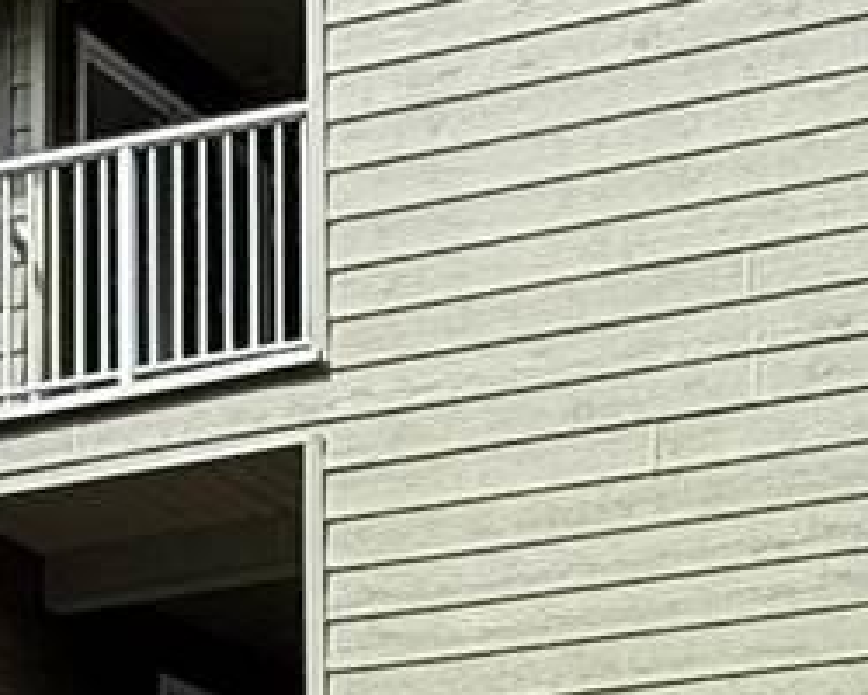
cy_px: 1147
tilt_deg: +8.0
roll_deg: +1.8
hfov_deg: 15.1
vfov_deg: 11.6
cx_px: 795
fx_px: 3237
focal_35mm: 126
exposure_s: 1/579
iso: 50
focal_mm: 2.22
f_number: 2.2
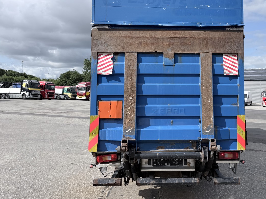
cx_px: 171
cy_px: 79
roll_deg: -0.9
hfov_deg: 54.5
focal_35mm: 33
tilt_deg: +2.0
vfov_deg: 42.7
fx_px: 254
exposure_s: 1/5319
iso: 80
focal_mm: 6.76
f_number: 1.78
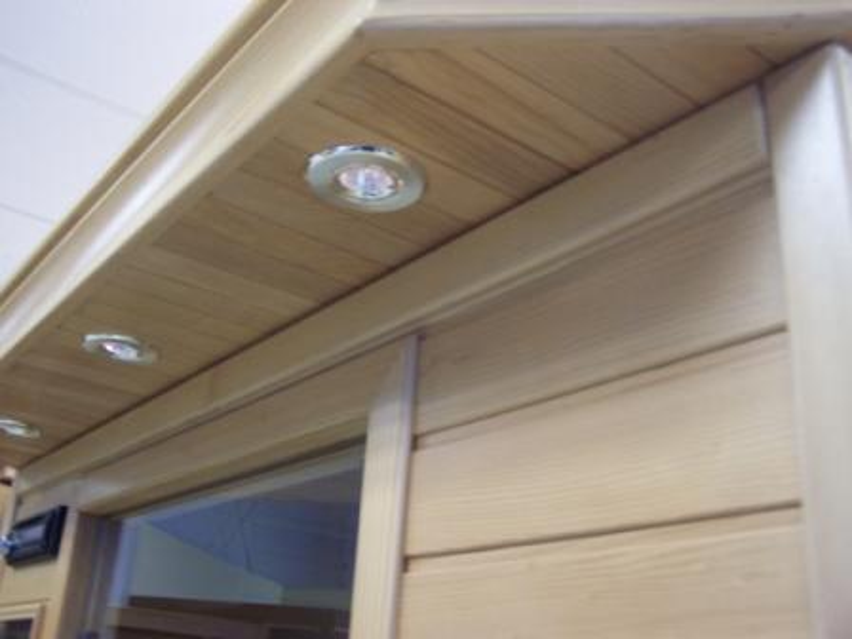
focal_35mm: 38
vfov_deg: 37.7
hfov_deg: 49.0
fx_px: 935
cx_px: 426
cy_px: 320
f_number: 2.8
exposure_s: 1/15
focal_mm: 6.3
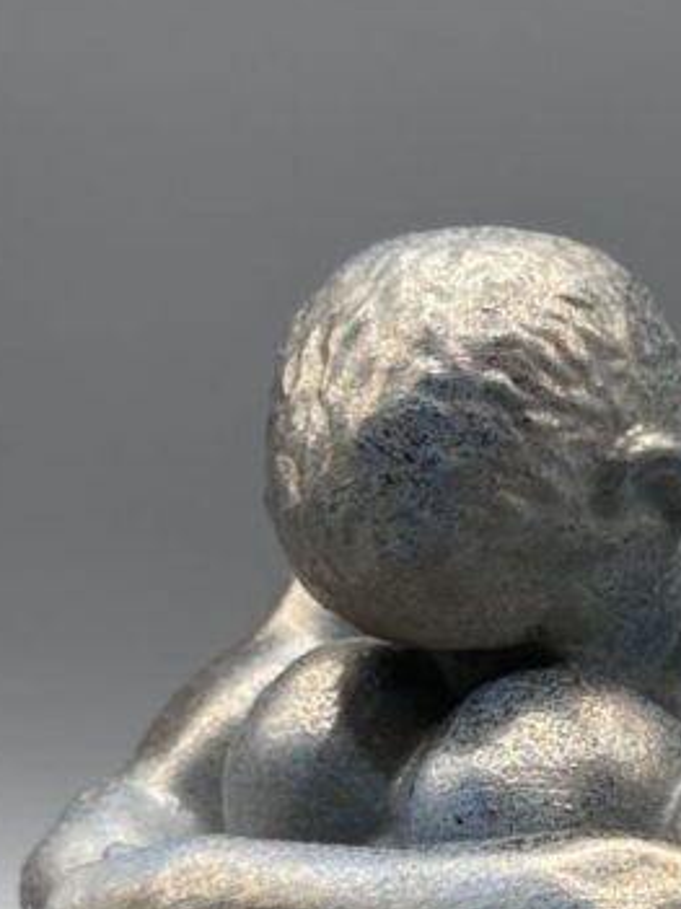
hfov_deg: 10.6
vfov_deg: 14.0
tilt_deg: -9.4
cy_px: 777
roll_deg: -0.4
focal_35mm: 140
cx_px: 541
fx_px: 3675
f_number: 1.78
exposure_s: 1/178
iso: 64
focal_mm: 6.86
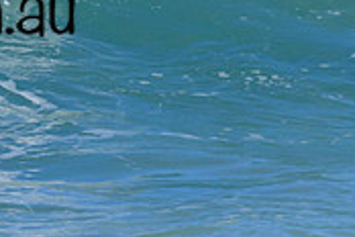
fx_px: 25302
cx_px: 31
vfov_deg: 0.5
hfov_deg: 0.8
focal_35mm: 2566
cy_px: -60
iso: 400
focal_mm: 560
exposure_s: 1/2000
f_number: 8
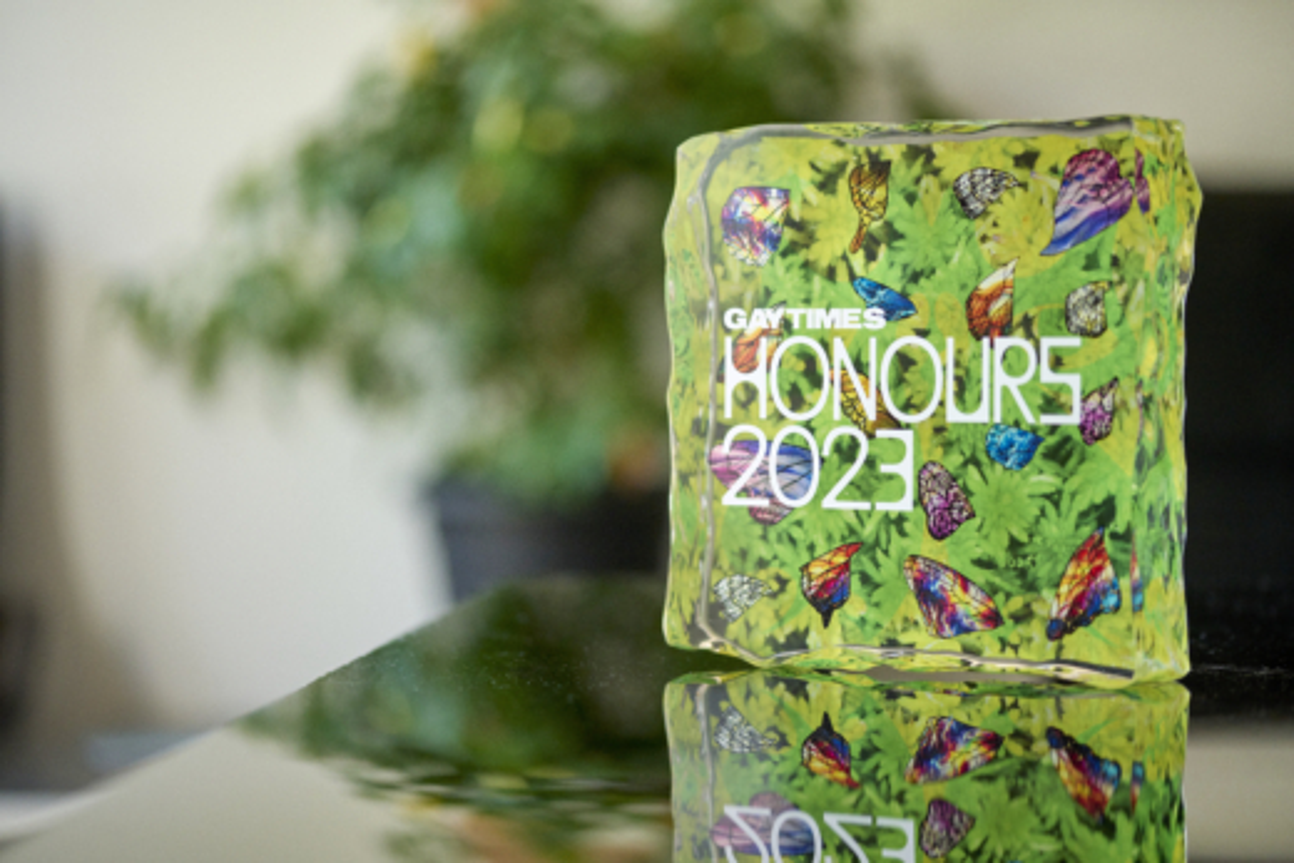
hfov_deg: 19.5
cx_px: 647
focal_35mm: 105
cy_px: 432
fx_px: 3775
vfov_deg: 13.0
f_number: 3.5
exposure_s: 1/200
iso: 640
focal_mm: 105
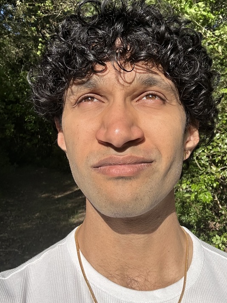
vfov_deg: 43.3
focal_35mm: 43
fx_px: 376
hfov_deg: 33.6
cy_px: 105
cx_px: 129
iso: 25
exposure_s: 1/1038
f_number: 1.9
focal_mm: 2.69
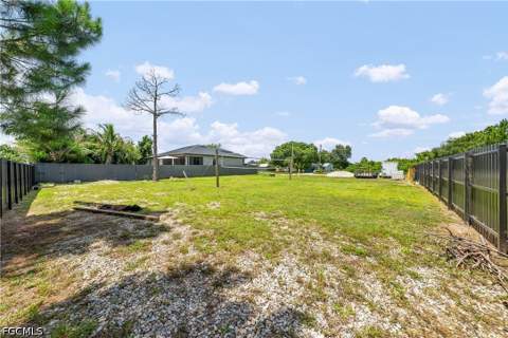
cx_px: 254
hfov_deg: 112.6
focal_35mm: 12
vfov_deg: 90.0
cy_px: 169
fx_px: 169
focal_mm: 12
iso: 200
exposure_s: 1/160
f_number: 9
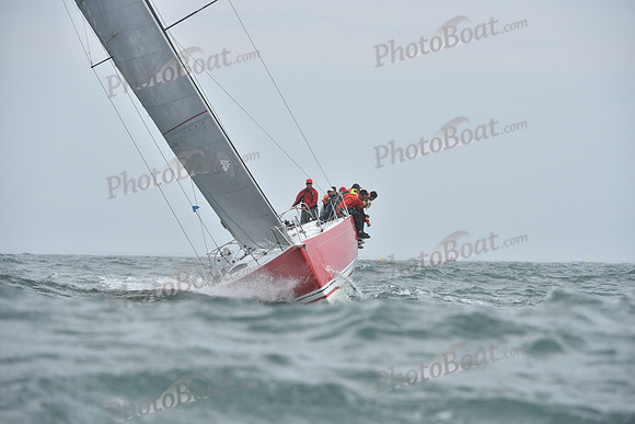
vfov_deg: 5.3
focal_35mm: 260
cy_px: 212
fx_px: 4587
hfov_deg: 7.9
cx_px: 318
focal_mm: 260
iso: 320
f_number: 7.1
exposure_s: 1/1000
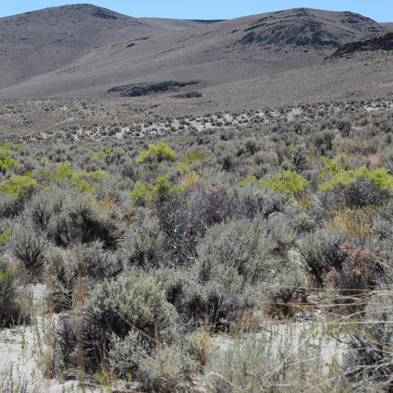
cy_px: 196
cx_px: 130
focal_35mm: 106
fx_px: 1357
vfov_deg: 16.5
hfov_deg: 16.4
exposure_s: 1/400
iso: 200
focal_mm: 55
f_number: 10
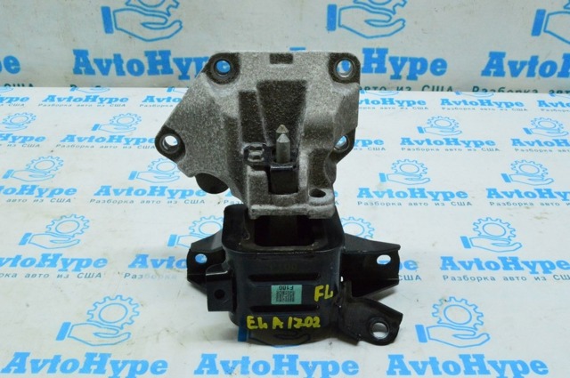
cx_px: 285
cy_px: 189
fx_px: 569
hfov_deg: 53.2
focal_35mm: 36
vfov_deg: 36.8
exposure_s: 1/30
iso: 6400
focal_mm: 24
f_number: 25
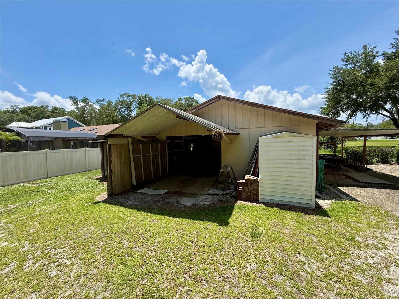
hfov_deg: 102.1
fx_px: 161
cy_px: 150
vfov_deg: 85.7
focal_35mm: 14
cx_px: 200
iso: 64
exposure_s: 1/1001
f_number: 2.2
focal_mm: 2.22
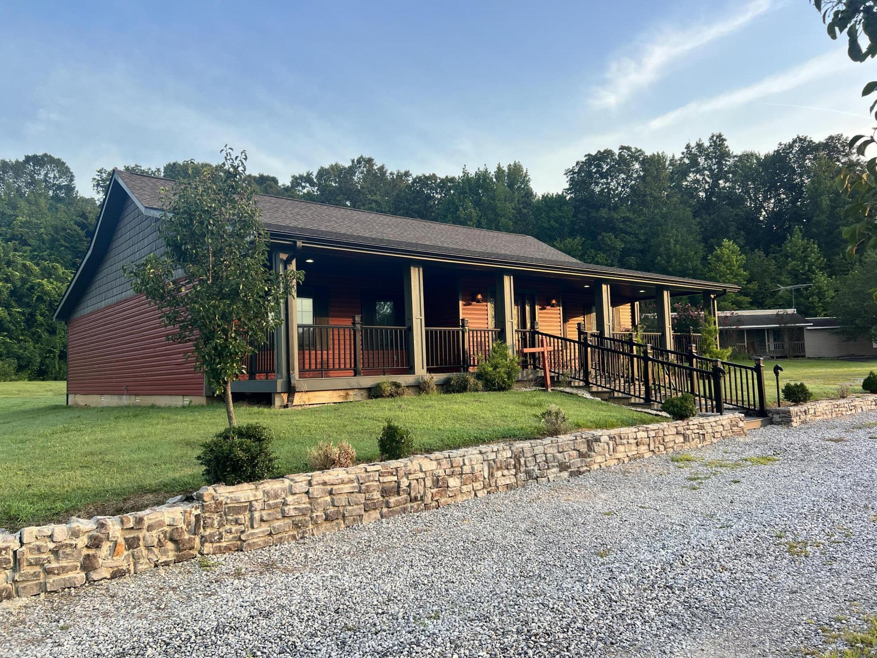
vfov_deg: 53.1
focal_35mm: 26
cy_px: 329
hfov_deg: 67.3
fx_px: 659
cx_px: 438
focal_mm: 5.7
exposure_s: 1/597
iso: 50
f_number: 1.5
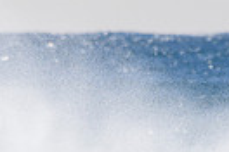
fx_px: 14254
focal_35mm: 2241
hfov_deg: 0.9
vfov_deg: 0.6
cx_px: -87
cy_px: 326
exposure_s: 1/2000
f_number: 5.6
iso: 160
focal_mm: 500
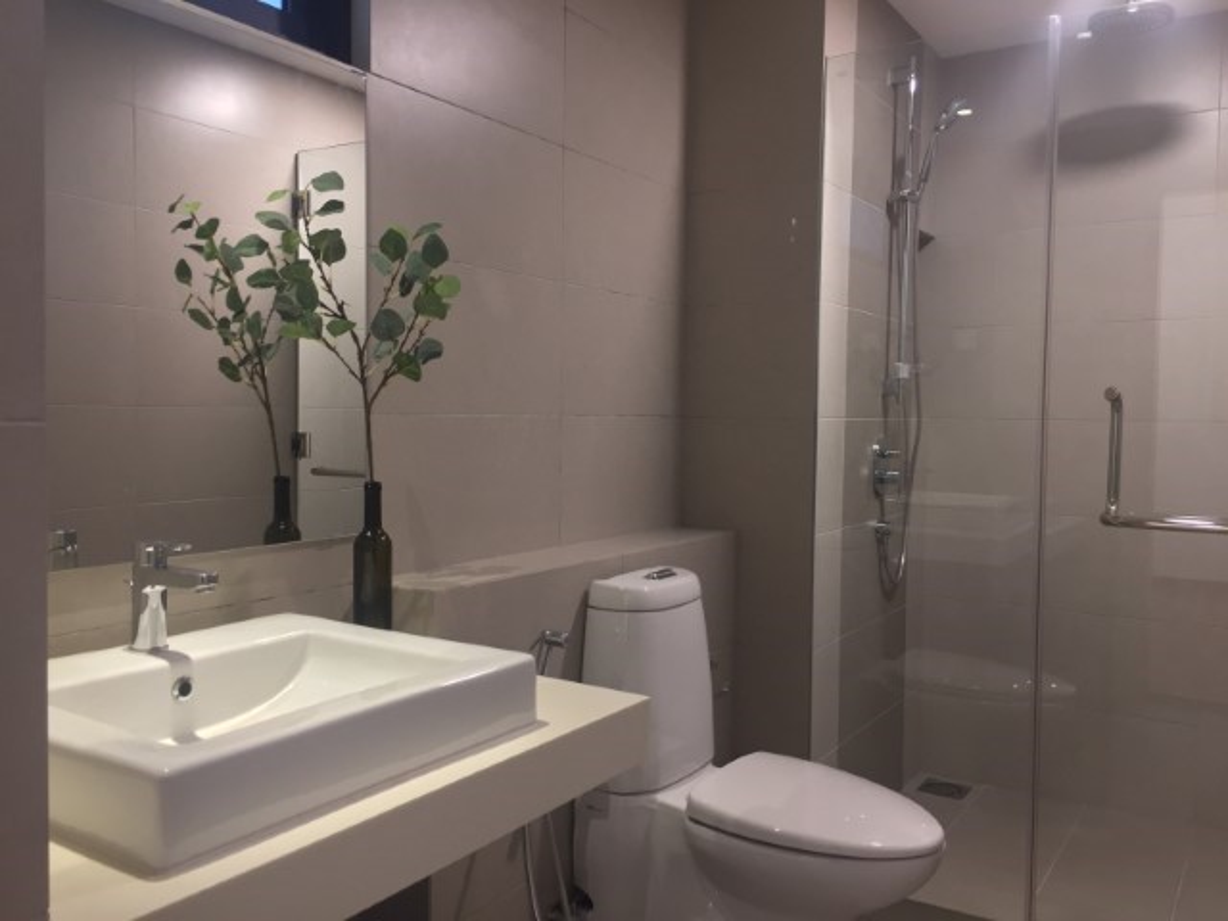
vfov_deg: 48.2
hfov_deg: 61.7
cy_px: 460
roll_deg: -1.3
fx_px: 1029
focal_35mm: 29
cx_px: 614
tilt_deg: -3.1
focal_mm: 4.15
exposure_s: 1/33
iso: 100
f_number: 2.2
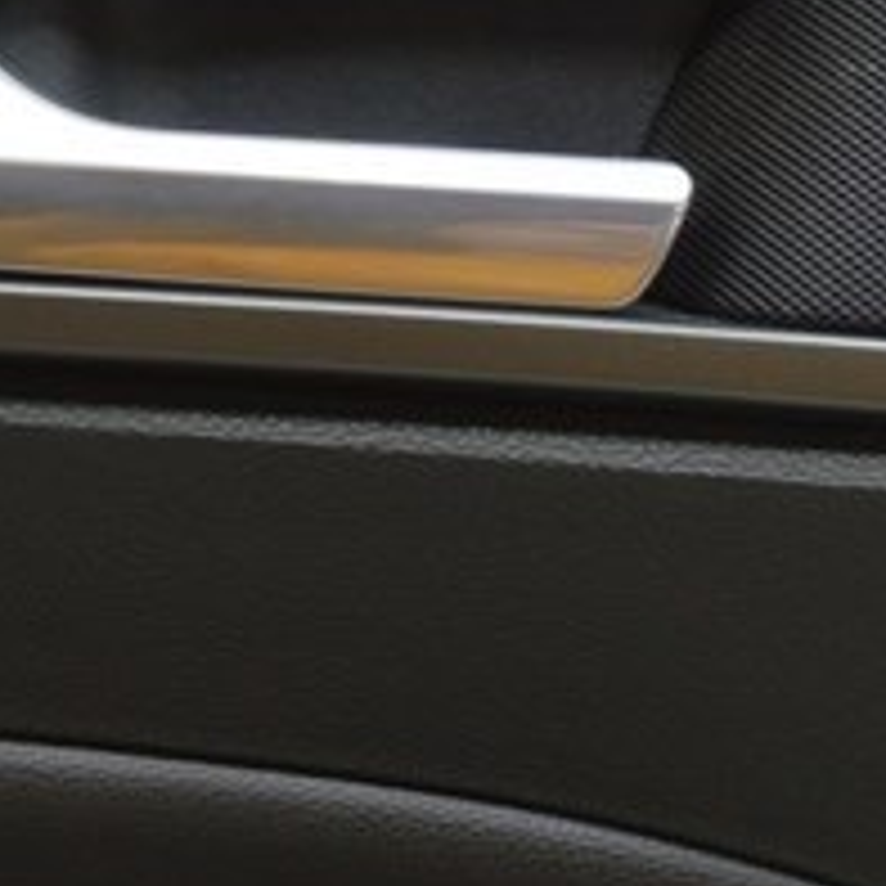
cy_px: 1037
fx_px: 4228
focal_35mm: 146
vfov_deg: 11.7
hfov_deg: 11.9
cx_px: 639
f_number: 5.6
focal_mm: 22
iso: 400
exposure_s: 1/20
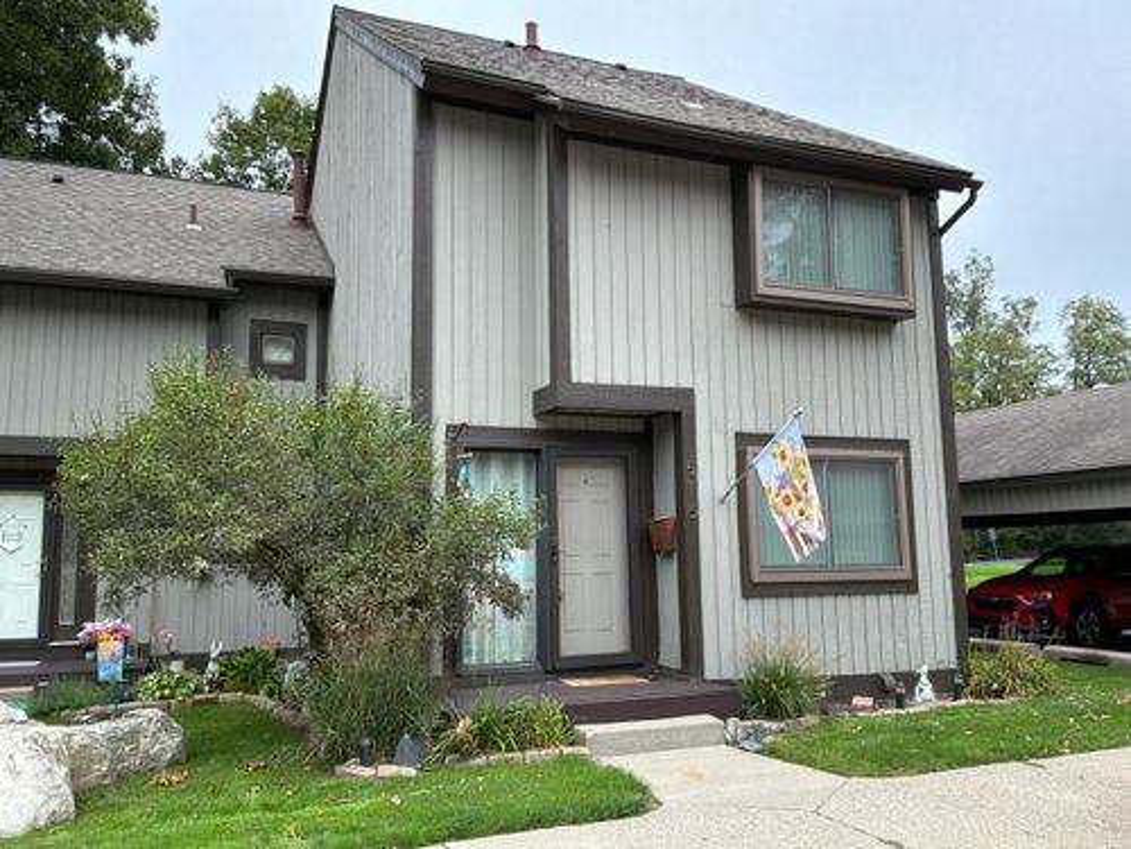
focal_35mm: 28
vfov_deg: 49.7
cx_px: 566
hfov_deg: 63.4
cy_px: 424
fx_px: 915
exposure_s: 1/358
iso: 32
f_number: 1.8
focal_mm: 3
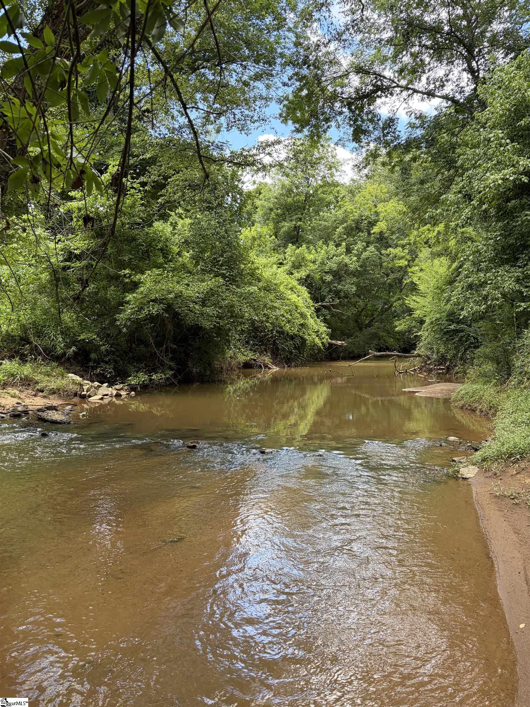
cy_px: 354
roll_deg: +0.7
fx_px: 531
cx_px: 265
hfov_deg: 53.1
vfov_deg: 67.3
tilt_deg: -0.9
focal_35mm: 26
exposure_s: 1/259
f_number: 1.6
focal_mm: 5.96
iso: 50
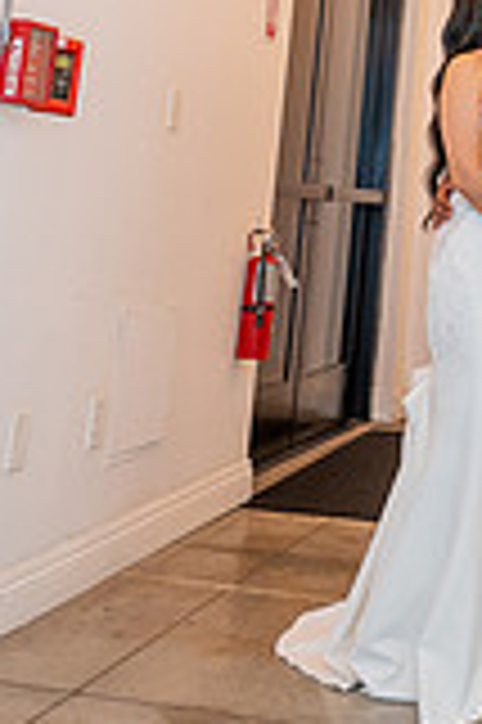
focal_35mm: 67
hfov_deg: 19.6
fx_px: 1348
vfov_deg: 26.1
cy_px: -193
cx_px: 491
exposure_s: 1/200
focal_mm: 24
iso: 800
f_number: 3.5
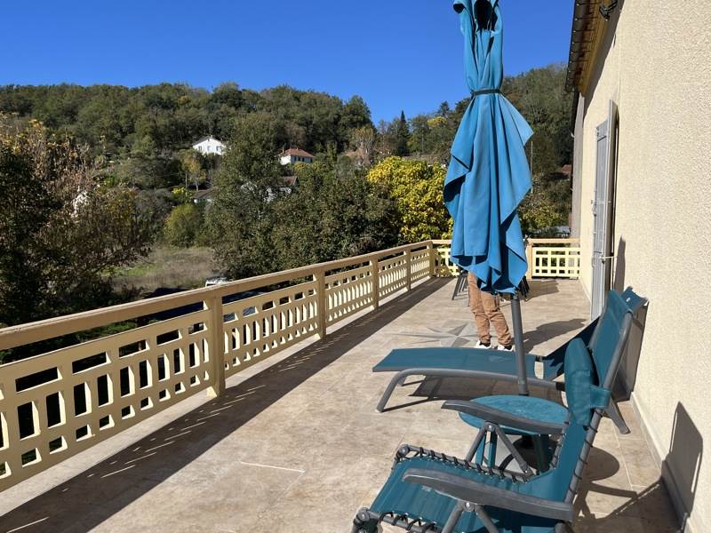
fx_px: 534
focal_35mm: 26
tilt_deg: -6.1
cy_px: 266
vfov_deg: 53.1
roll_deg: +0.7
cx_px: 356
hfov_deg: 67.3
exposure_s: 1/4484
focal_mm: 5.1
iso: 50
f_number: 1.6
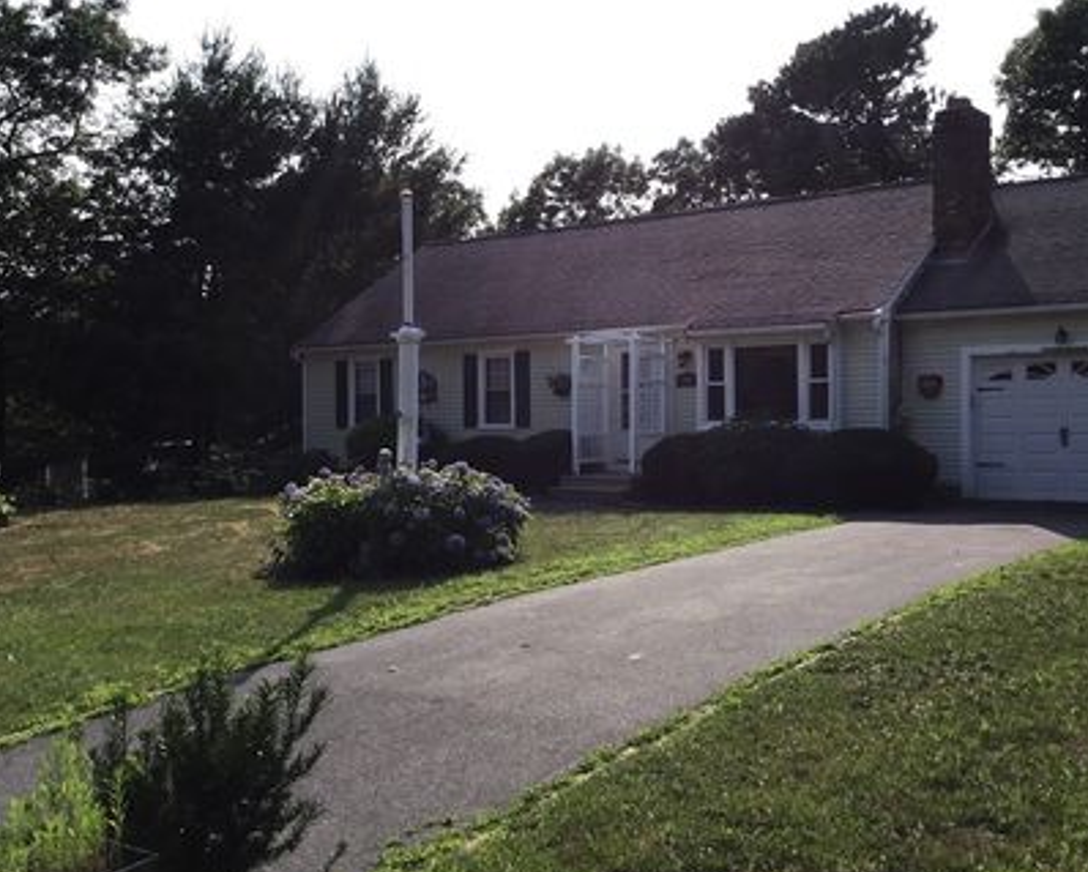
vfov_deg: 39.2
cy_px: 420
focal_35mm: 38
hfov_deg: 47.8
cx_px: 623
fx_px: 1225
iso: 25
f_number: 2.4
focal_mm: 3.3
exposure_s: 1/1199
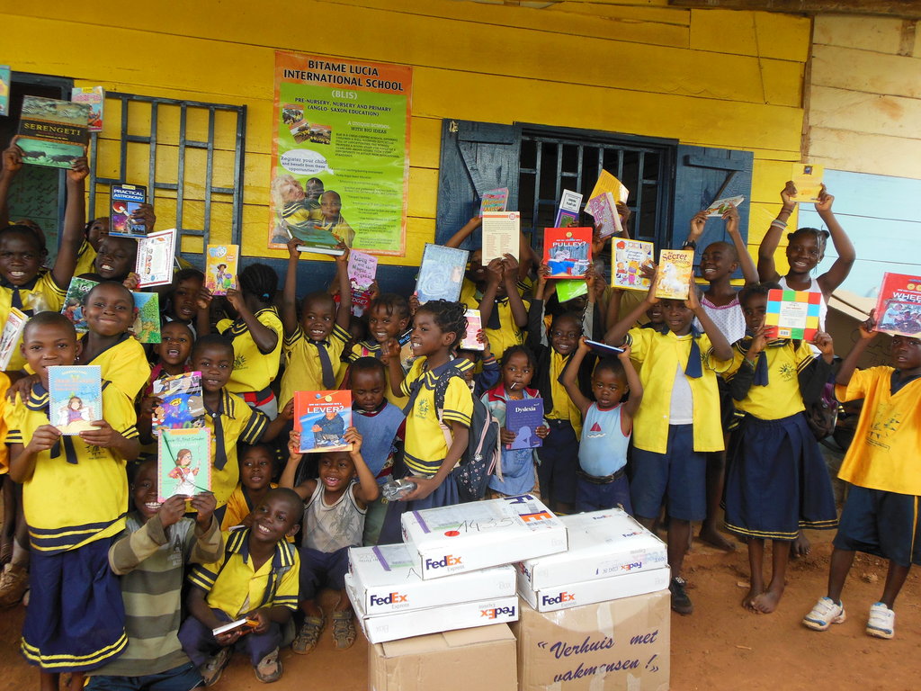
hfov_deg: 61.7
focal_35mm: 29
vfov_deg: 48.2
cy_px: 346
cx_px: 460
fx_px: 772
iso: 250
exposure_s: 1/250
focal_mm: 5.2
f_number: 3.3
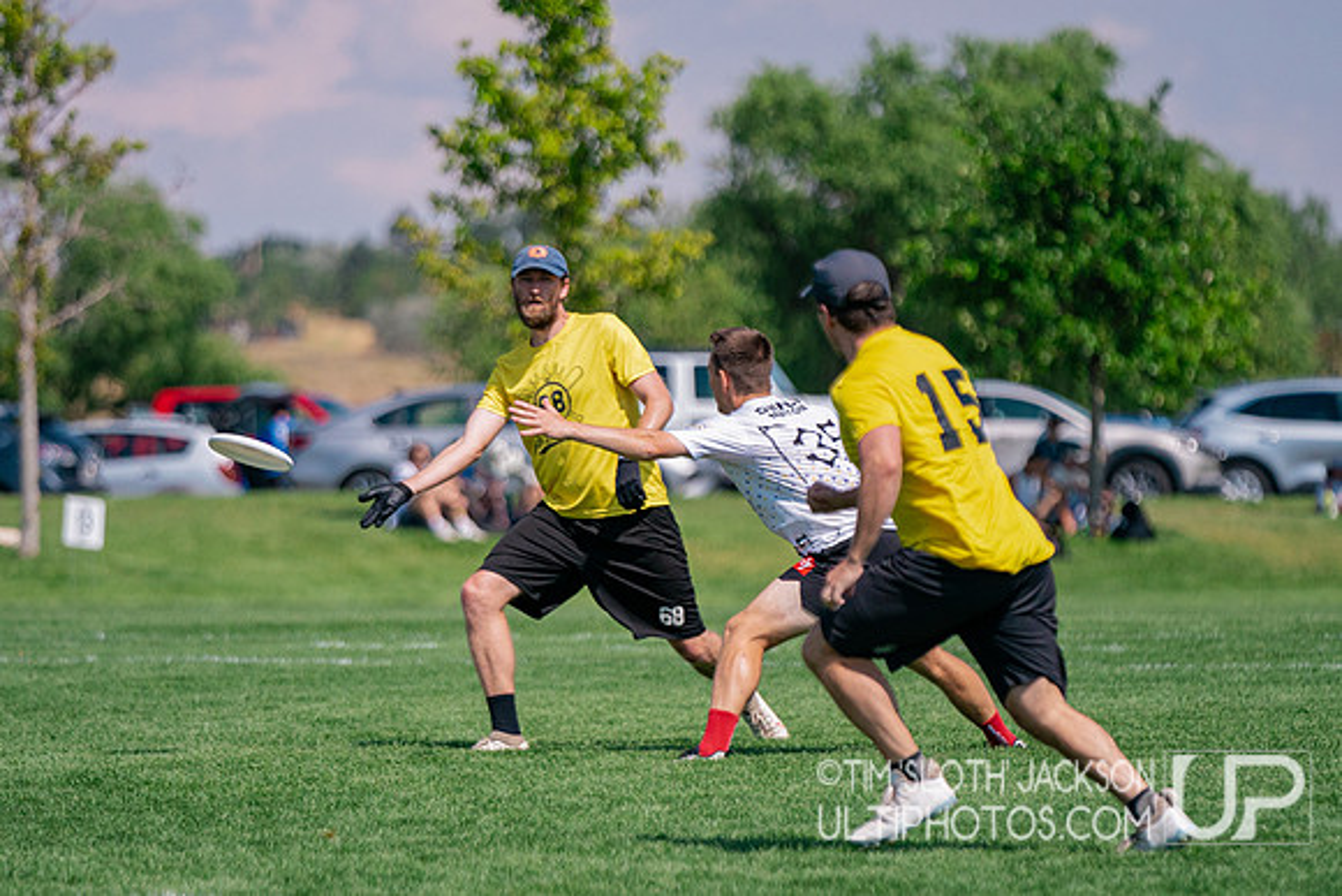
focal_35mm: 306
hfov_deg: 6.7
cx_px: 616
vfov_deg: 4.5
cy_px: 507
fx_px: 11401
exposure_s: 1/16000
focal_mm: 200
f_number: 2.8
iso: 640
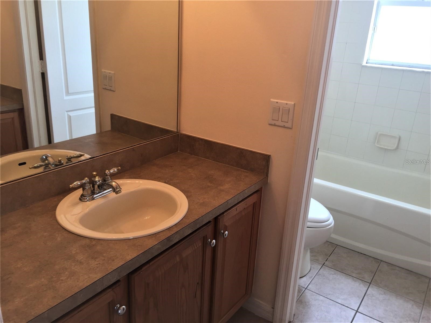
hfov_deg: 61.7
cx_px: 216
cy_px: 162
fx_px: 361
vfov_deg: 48.2
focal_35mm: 29
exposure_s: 1/50
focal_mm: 4.15
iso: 32
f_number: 2.2
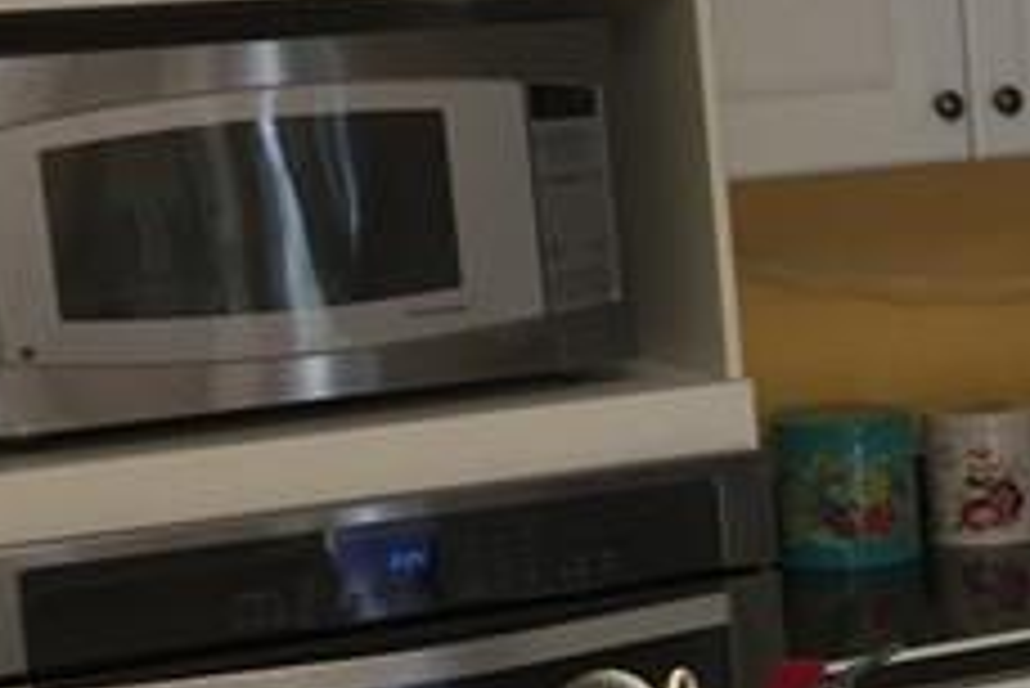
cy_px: 666
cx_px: 1682
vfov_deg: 10.1
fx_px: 3865
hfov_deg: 13.9
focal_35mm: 135
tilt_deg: -12.0
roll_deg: +1.6
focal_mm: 4.15
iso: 25
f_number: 2.2
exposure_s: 1/30
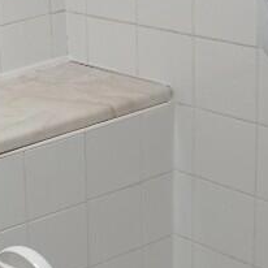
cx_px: -183
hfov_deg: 14.3
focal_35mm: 110
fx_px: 964
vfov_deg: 15.8
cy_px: 108
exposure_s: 1/50
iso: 160
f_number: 2
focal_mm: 4.6
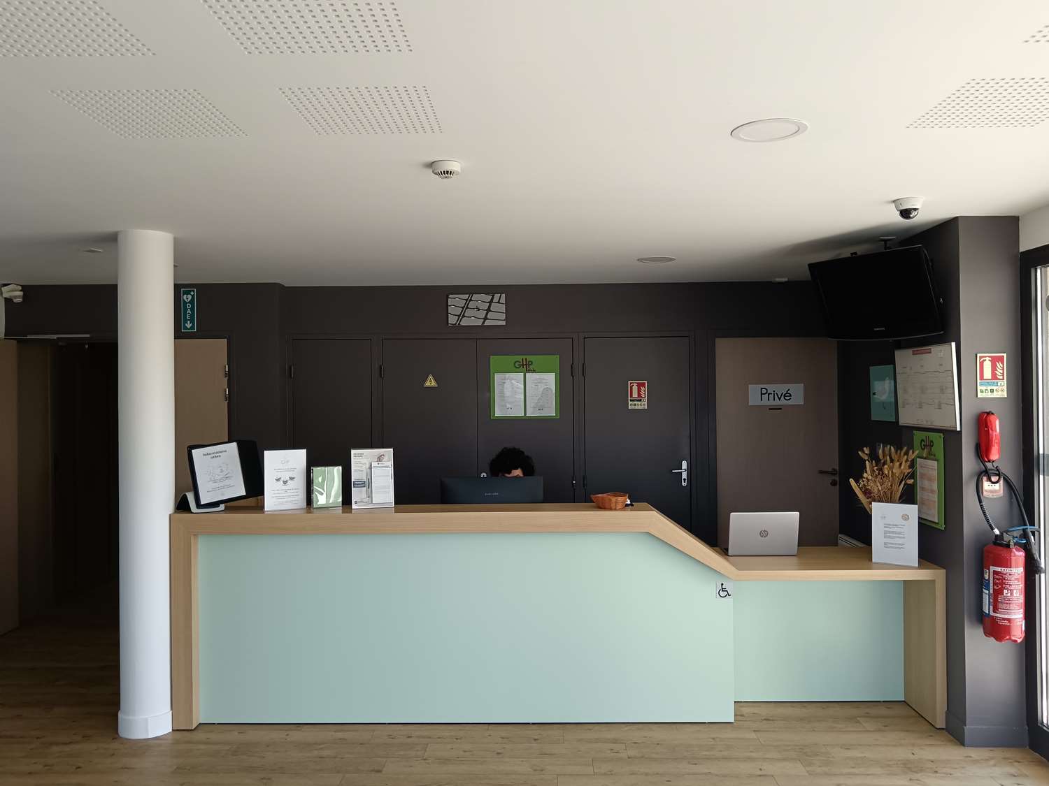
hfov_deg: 65.3
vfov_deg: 51.4
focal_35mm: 27
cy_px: 393
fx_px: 818
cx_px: 524
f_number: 1.9
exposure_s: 1/100
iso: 304
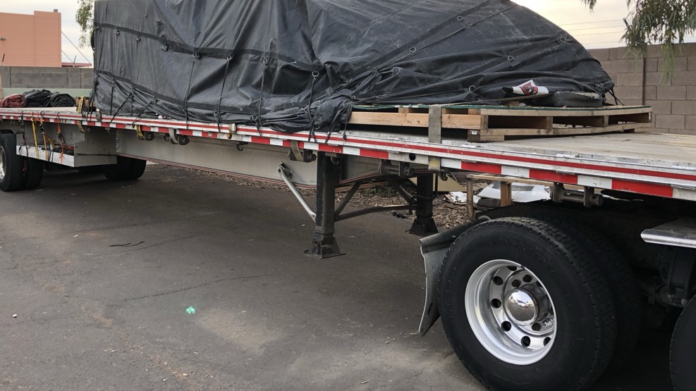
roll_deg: +0.9
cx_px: 317
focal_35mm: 34
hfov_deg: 57.9
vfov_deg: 34.2
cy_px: 120
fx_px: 627
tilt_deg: -2.0
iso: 20
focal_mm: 4
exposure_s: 1/220
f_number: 1.8
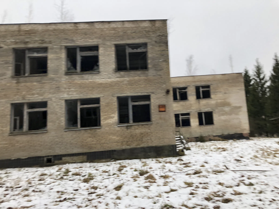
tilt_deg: +9.0
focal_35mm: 28
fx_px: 226
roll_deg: +0.0
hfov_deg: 63.4
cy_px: 104
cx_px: 140
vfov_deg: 49.7
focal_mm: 4
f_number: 1.8
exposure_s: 1/120
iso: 64
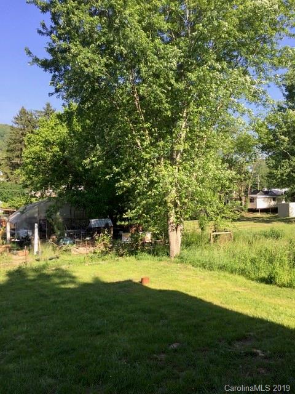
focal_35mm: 29
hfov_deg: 48.2
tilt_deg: +0.8
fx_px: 330
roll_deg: +2.0
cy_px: 197
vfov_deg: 61.7
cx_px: 148
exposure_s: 1/694
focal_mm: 4.15
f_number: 2.2
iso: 32
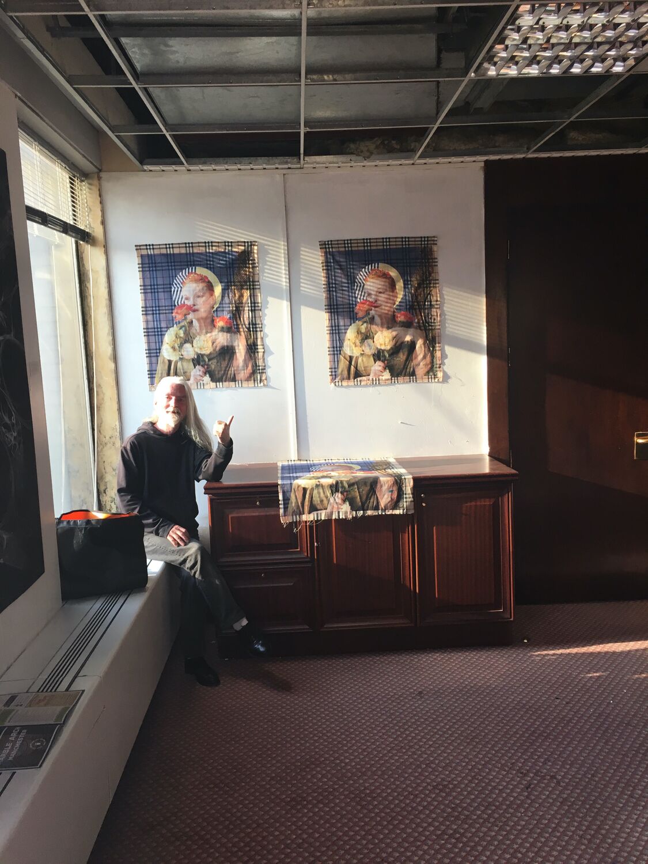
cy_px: 432
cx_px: 324
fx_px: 724
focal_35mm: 29
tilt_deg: -6.8
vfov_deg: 61.7
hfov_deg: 48.2
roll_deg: +1.9
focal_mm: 4.15
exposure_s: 1/33
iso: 32
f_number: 2.2
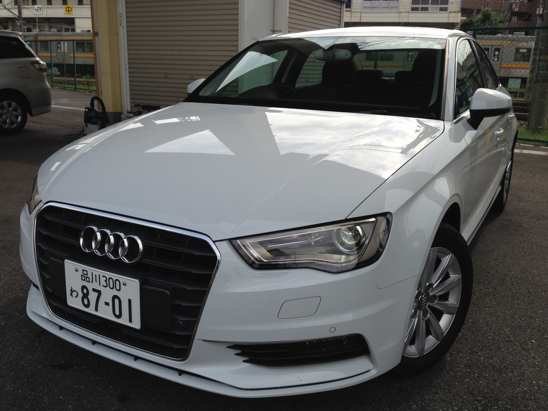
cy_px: 206
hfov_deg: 55.4
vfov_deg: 42.9
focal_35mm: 33
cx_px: 274
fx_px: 522
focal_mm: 4.12
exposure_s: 1/1130
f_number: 2.4
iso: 50
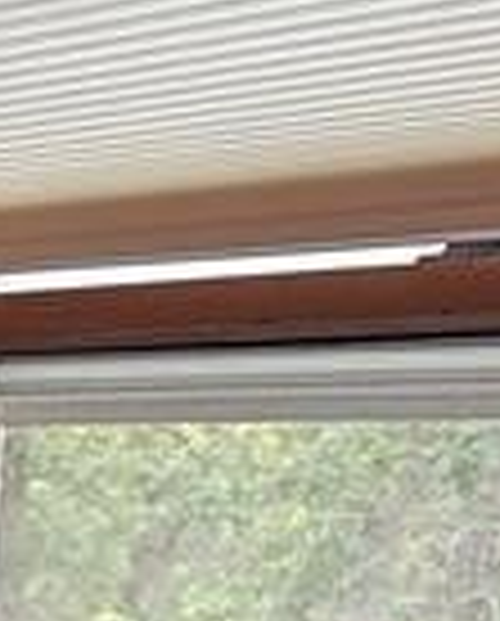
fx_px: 2397
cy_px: 1179
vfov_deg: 13.1
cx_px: -532
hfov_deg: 10.8
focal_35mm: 130
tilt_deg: -16.5
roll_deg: -1.2
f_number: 1.78
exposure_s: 1/60
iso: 125
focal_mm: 6.86
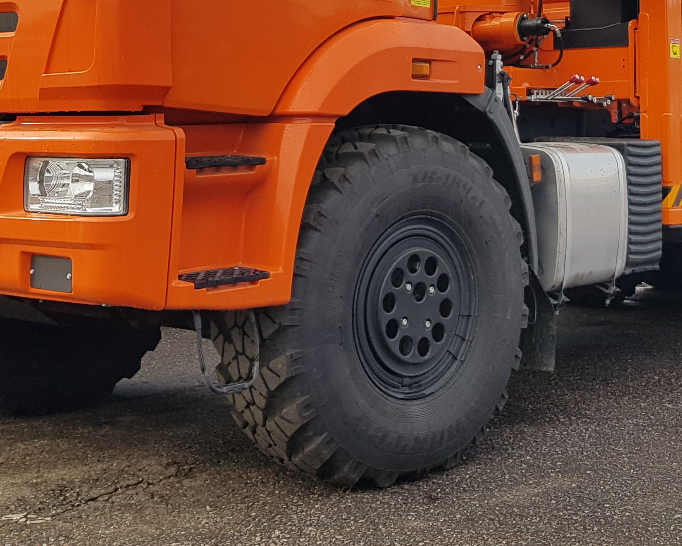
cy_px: -10
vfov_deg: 23.5
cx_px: 500
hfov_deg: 30.1
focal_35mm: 62
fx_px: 1251
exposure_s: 1/842
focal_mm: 4.2
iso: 40
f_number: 1.7
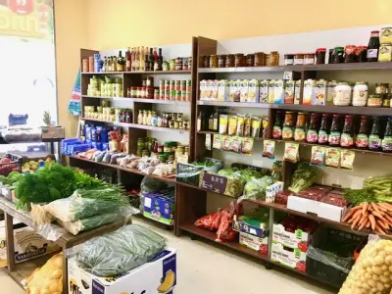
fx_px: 317
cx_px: 196
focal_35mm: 28
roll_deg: -2.7
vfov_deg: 49.7
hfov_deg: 63.4
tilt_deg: -8.6
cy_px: 147
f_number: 1.8
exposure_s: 1/25
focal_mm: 3.99
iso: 32
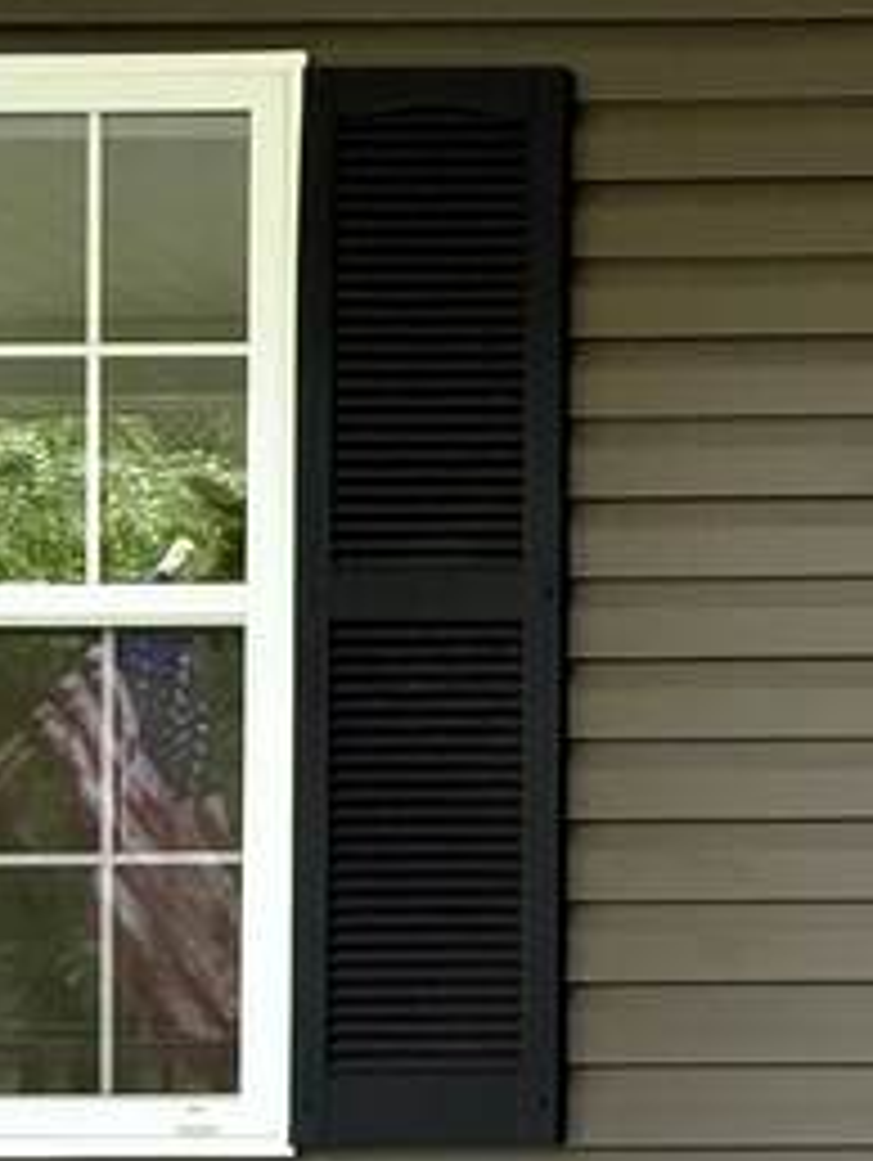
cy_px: 976
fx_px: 1746
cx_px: 1562
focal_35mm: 52
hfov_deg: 20.3
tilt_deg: +2.1
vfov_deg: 35.3
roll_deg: -0.4
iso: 250
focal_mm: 2.22
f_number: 2.2
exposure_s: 1/99
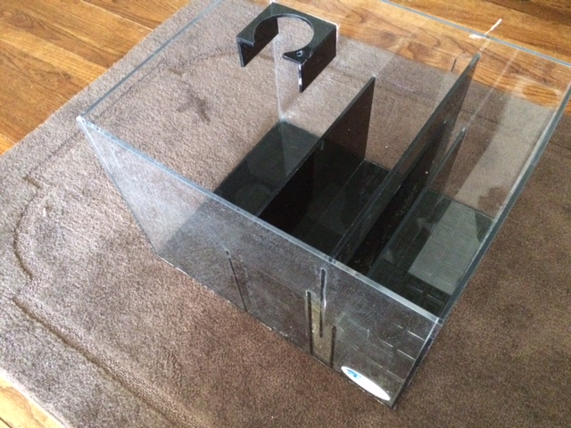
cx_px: 286
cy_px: 214
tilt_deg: -58.4
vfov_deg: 48.2
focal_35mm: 29
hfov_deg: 61.7
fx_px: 478
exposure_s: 1/15
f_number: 2.2
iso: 800
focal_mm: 4.15
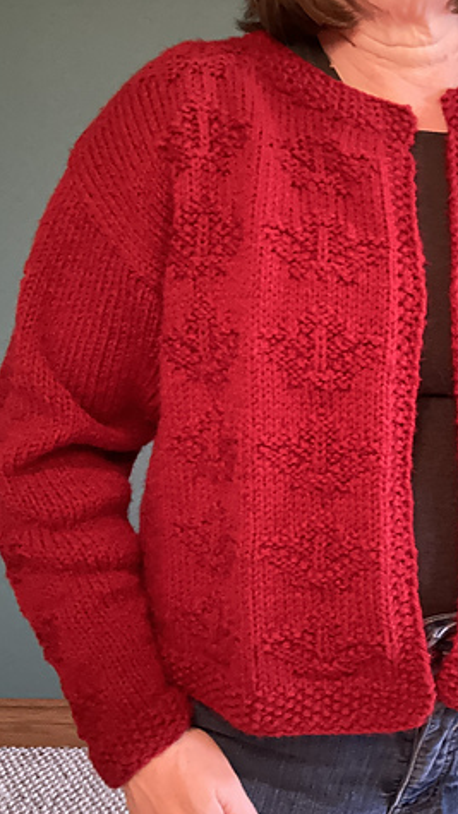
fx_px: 1015
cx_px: 396
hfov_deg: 24.8
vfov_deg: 43.7
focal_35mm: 47
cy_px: 405
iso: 500
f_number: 2.2
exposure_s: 1/17
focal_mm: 2.87
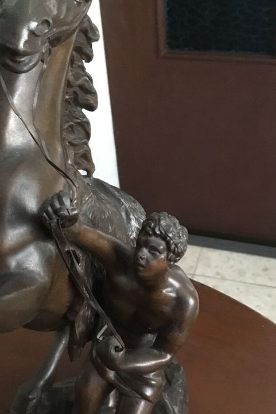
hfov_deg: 29.2
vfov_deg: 42.7
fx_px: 529
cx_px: 127
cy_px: 228
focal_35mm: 46
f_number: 2.4
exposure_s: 1/17
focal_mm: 3.3
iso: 320
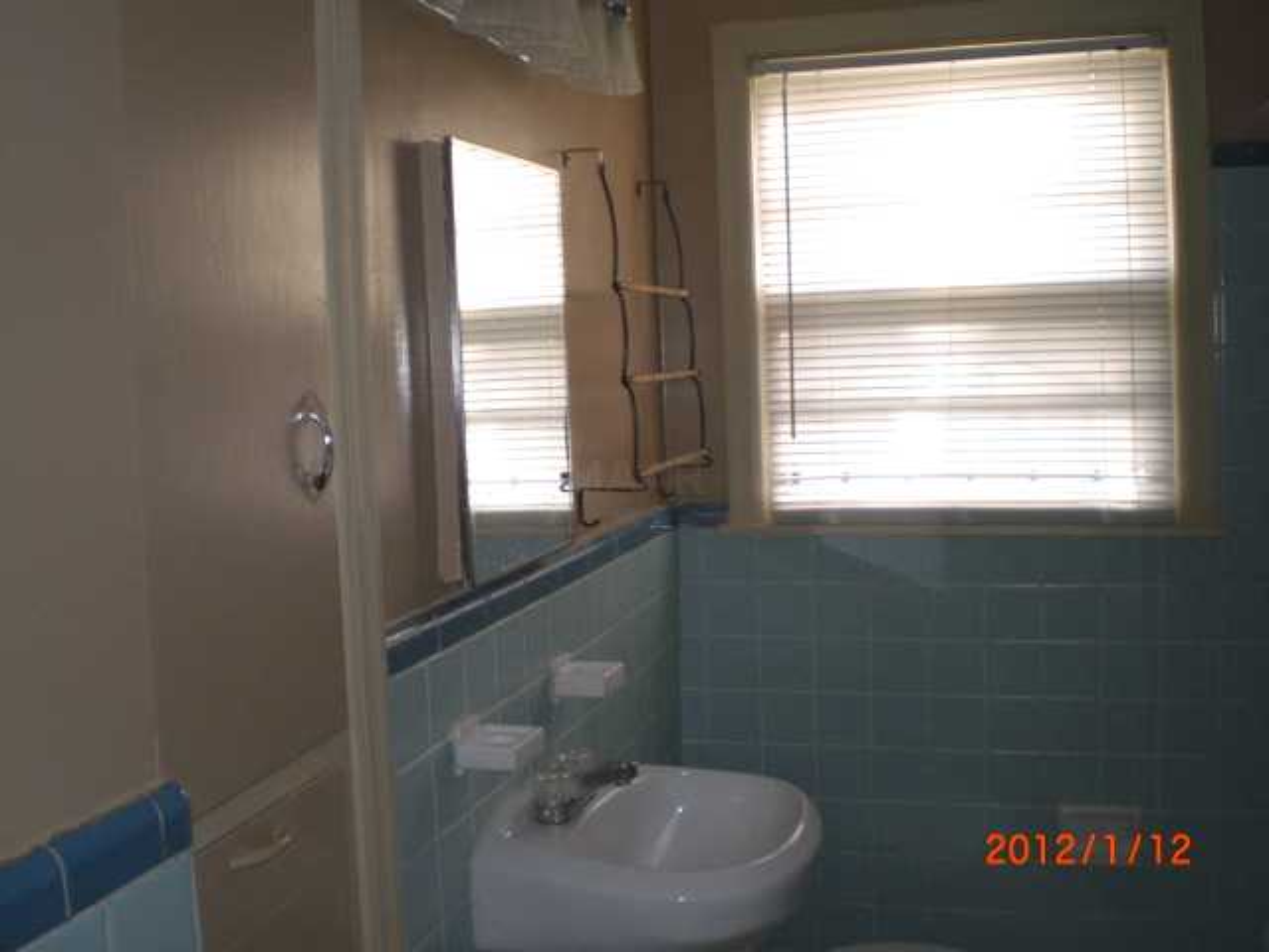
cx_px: 634
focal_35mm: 38
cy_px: 476
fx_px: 1393
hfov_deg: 49.0
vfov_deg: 37.7
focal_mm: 6.3
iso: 200
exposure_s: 1/30
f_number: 3.1
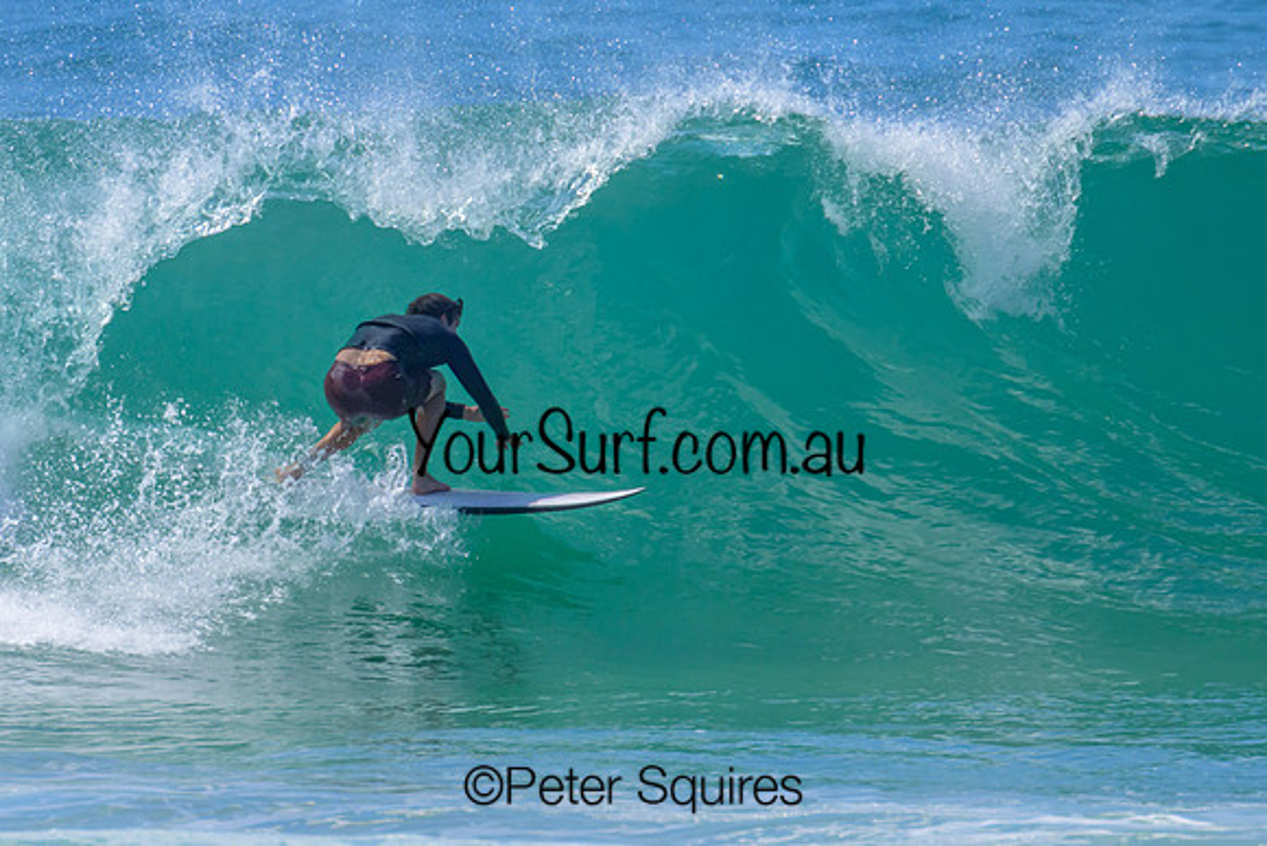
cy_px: 343
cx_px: 446
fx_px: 38686
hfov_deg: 1.9
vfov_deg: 1.3
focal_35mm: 1099
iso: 1100
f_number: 11
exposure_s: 1/2000
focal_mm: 800
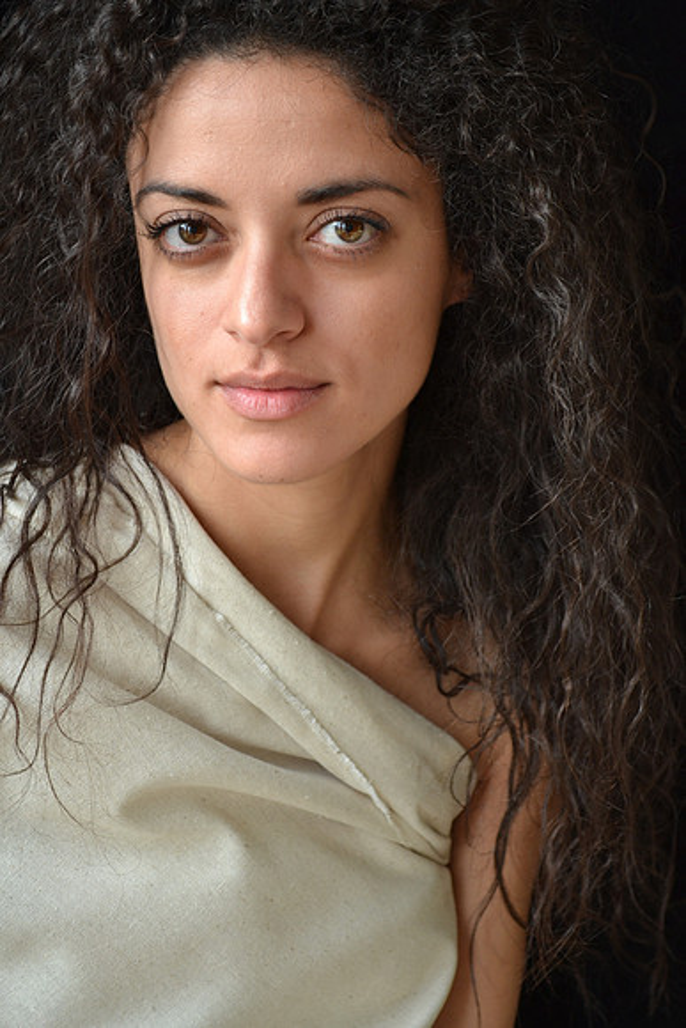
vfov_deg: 29.2
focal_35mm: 69
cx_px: 343
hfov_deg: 19.7
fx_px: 1971
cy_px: 514
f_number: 5.3
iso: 400
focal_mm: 46
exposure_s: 1/30
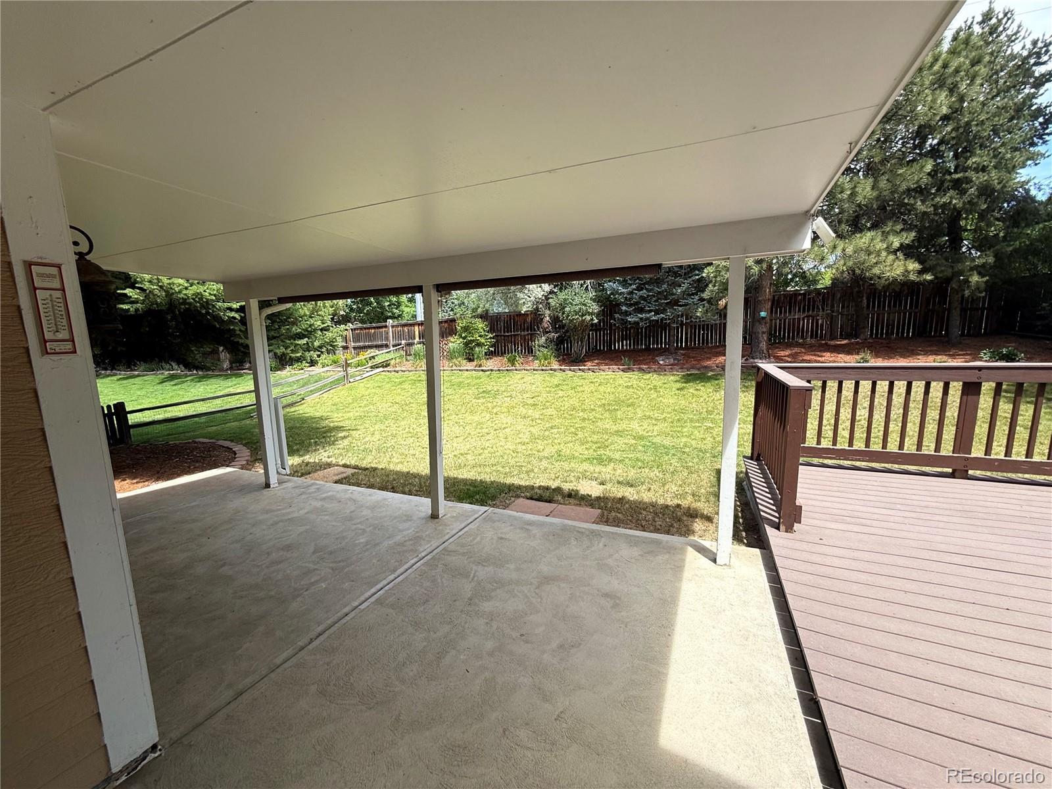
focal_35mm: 14
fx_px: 425
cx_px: 526
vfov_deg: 85.7
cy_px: 394
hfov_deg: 102.1
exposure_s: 1/527
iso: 50
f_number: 2.2
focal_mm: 2.22
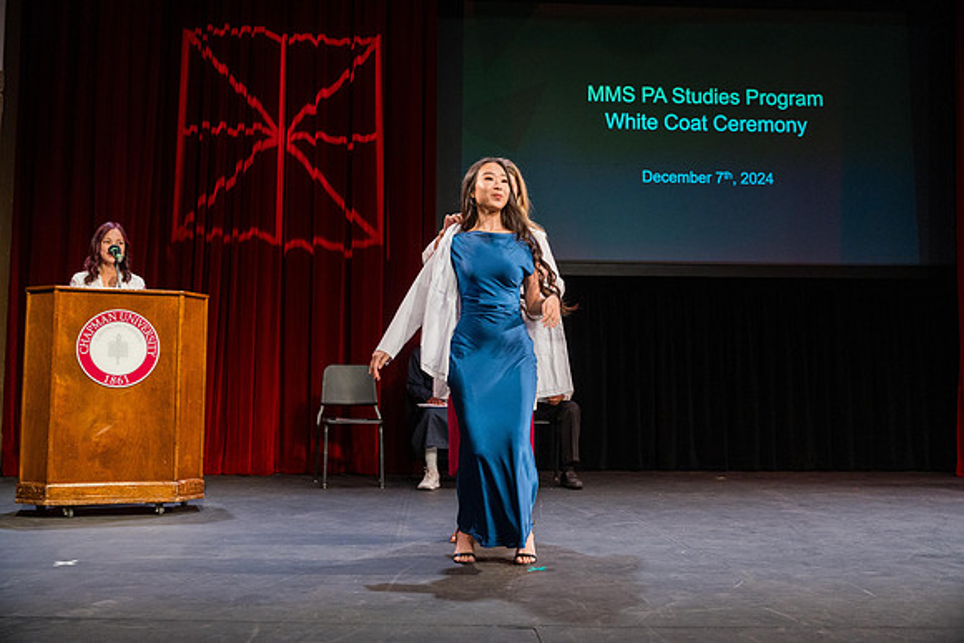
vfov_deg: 36.2
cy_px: 322
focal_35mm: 37
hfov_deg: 52.2
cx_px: 482
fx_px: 983
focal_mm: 36.7
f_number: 3.5
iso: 1250
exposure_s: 1/320
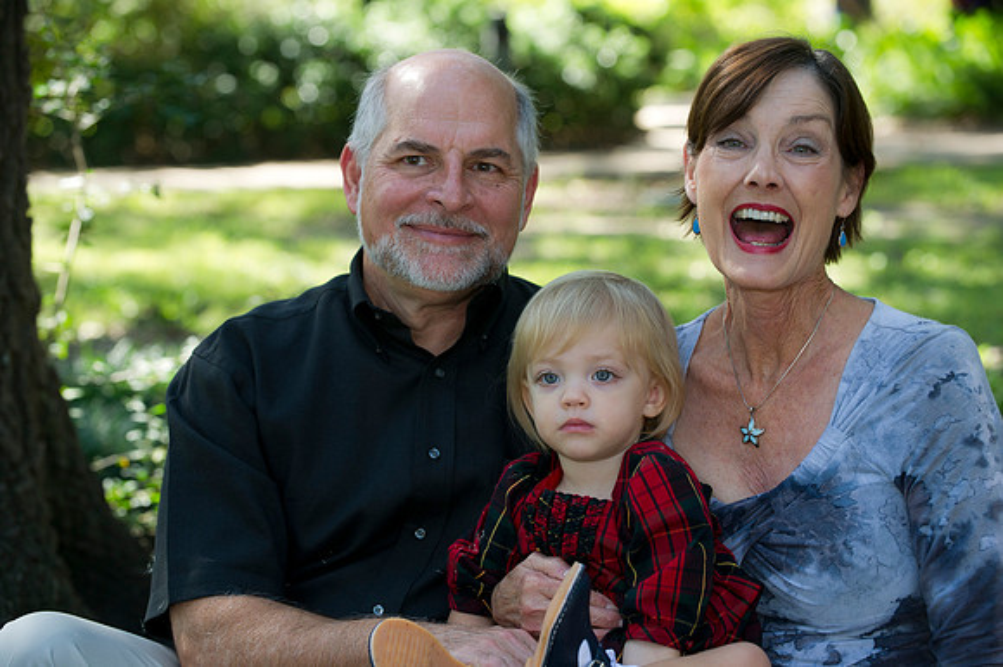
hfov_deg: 19.5
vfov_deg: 13.0
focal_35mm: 105
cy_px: 334
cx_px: 502
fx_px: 2924
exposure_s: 1/80
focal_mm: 105
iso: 250
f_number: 4
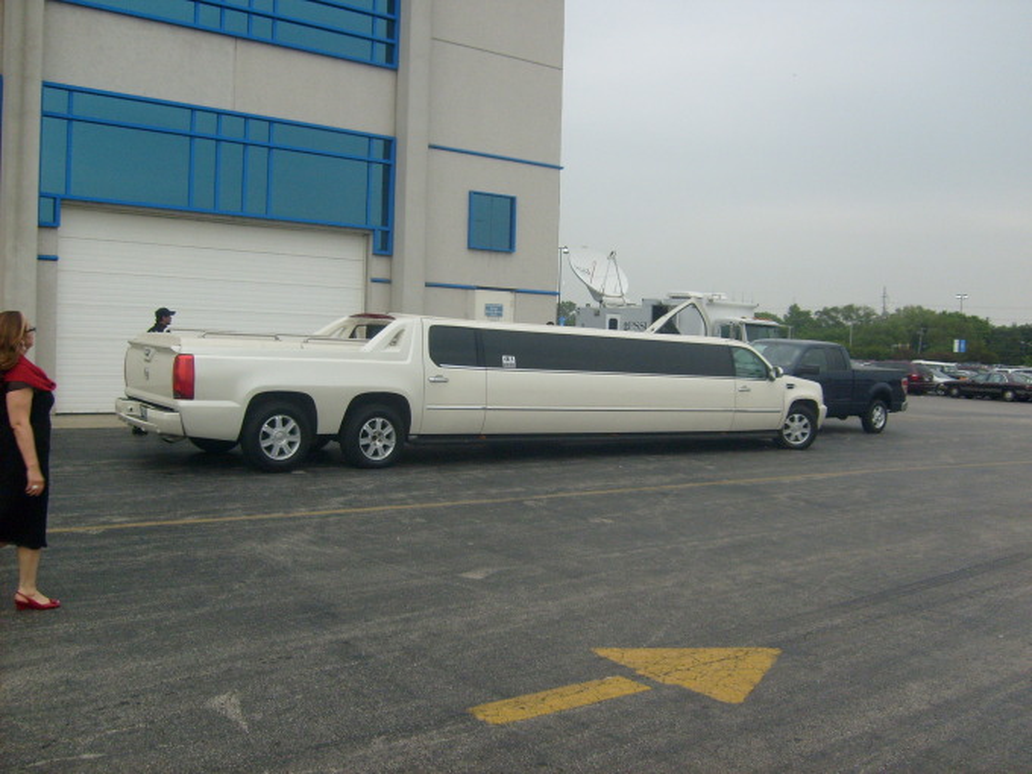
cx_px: 516
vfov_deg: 40.7
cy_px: 387
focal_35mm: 35
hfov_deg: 52.6
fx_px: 1043
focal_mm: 5.8
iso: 80
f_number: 7.1
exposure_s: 1/125
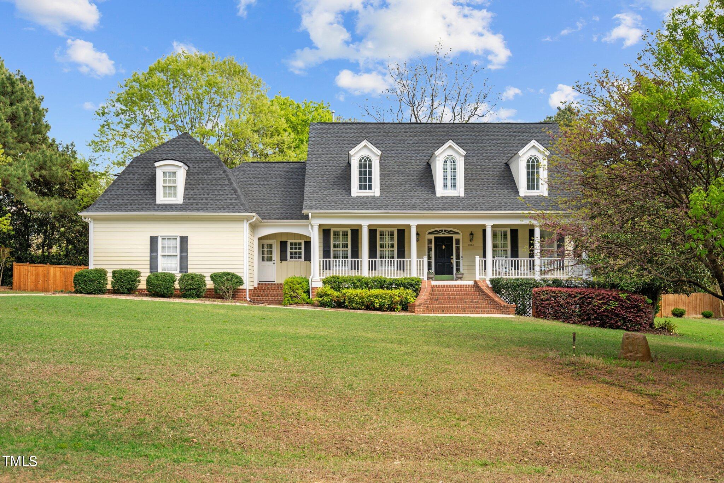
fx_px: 704
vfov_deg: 37.8
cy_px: 242
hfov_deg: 54.4
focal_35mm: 35
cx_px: 362
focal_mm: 35
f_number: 4.5
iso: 100
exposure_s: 1/60
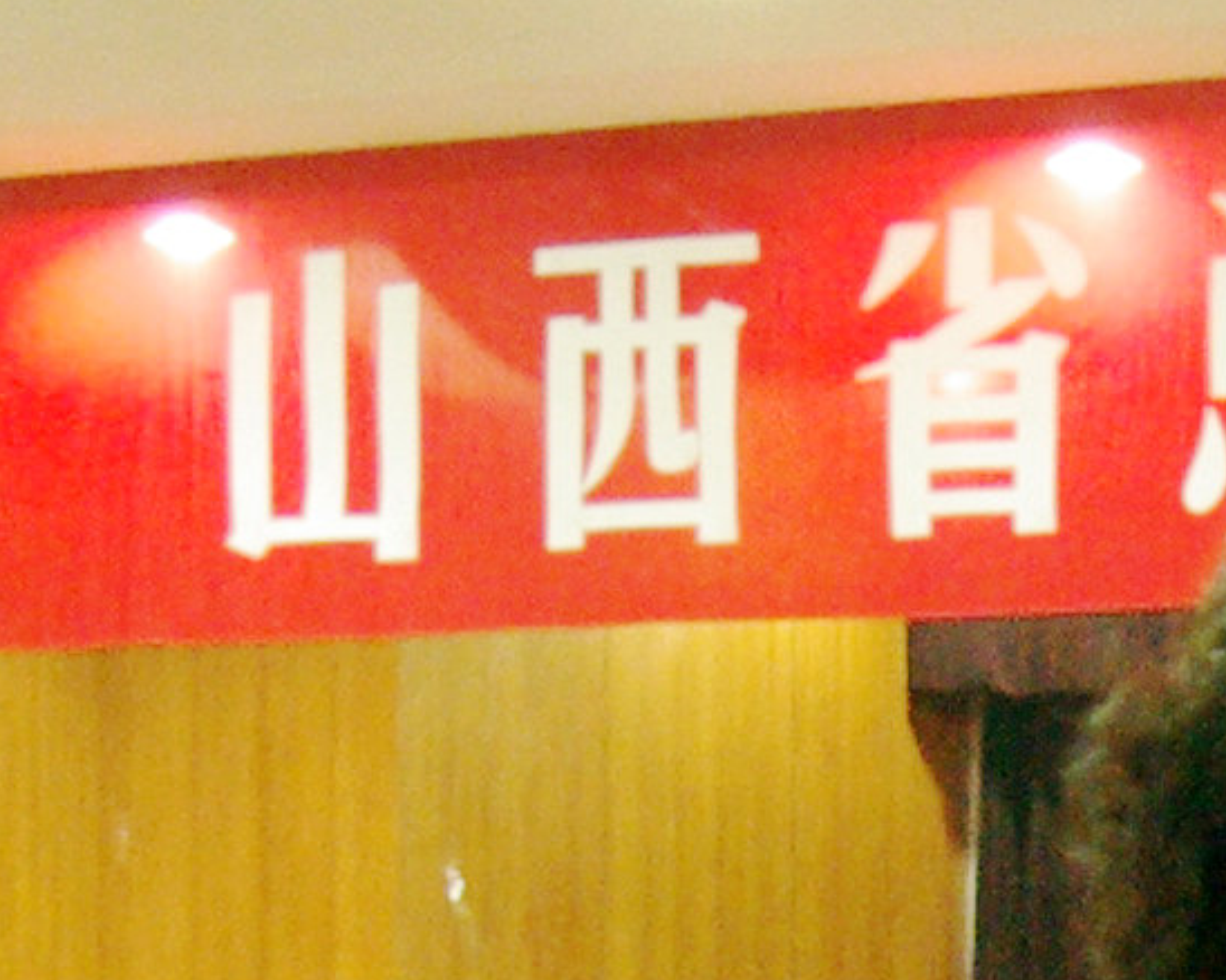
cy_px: 1700
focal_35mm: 239
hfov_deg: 8.0
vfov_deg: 6.3
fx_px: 8669
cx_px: 1624
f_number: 4
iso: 800
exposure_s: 1/13
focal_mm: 24
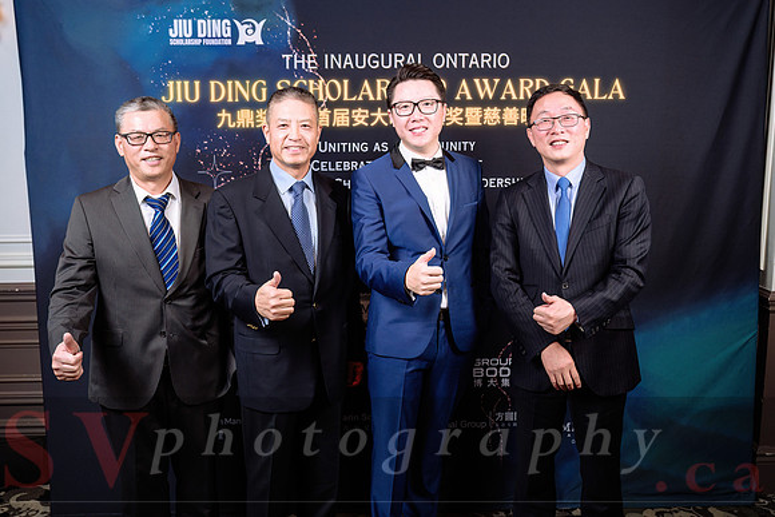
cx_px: 387
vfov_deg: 40.9
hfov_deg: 58.4
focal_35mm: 32
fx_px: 693
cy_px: 240
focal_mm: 29.5
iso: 500
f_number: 4
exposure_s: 1/125
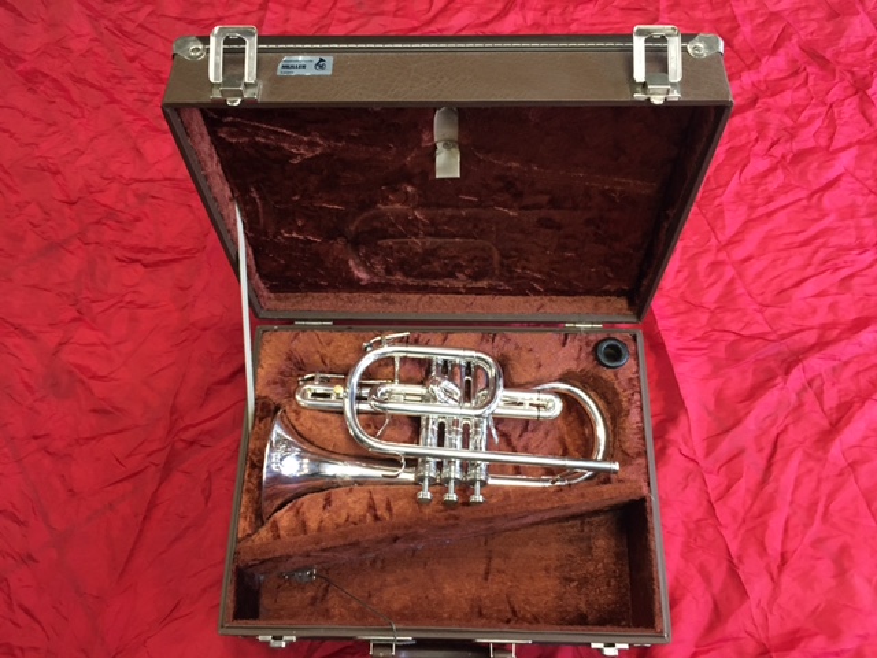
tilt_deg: -66.9
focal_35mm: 29
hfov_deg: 61.7
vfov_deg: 48.2
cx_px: 438
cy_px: 329
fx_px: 735
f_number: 2.2
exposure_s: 1/33
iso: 250
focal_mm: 4.15
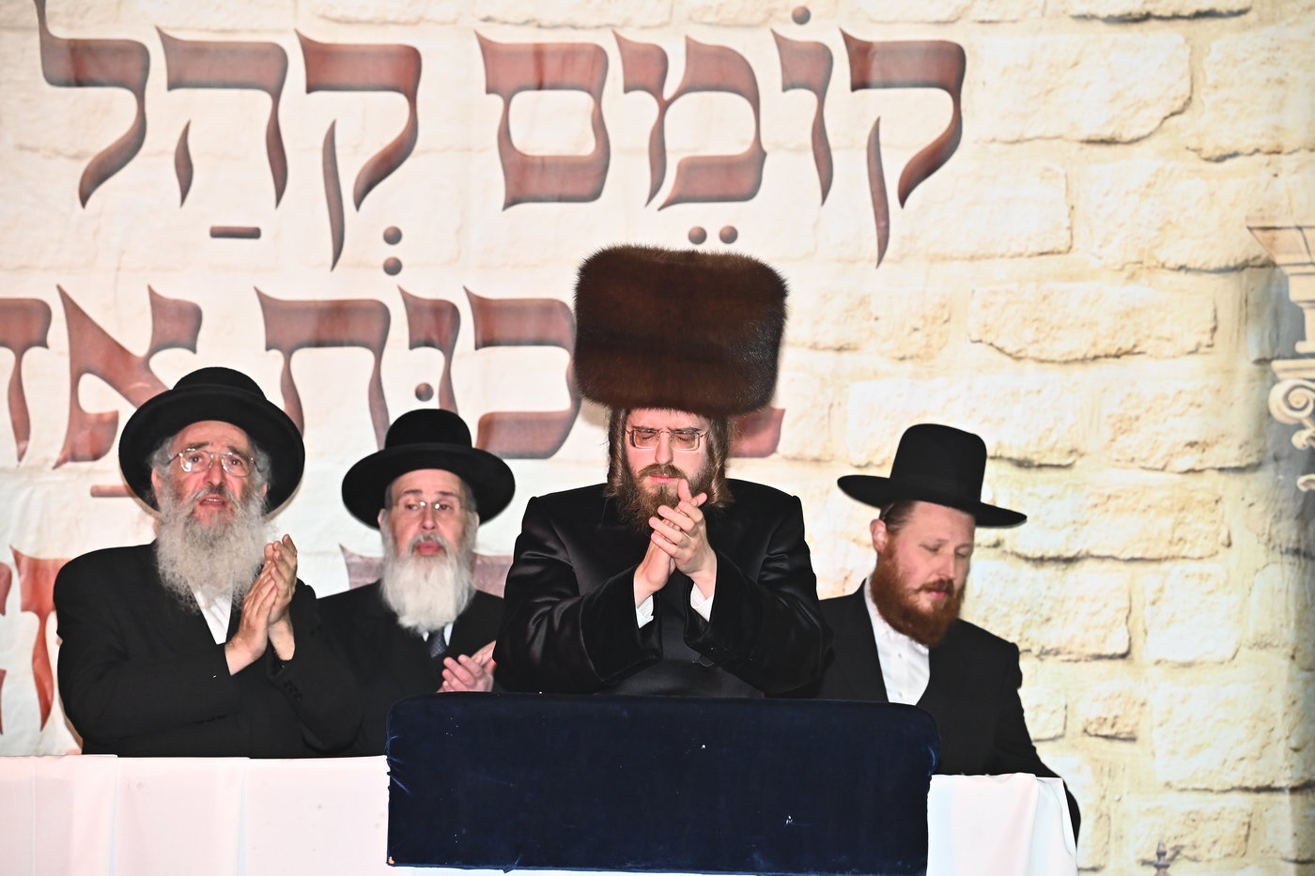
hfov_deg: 12.8
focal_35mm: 160
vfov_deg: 8.6
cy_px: 438
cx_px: 658
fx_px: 5843
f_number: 6.3
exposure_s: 1/160
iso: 2500
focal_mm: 160
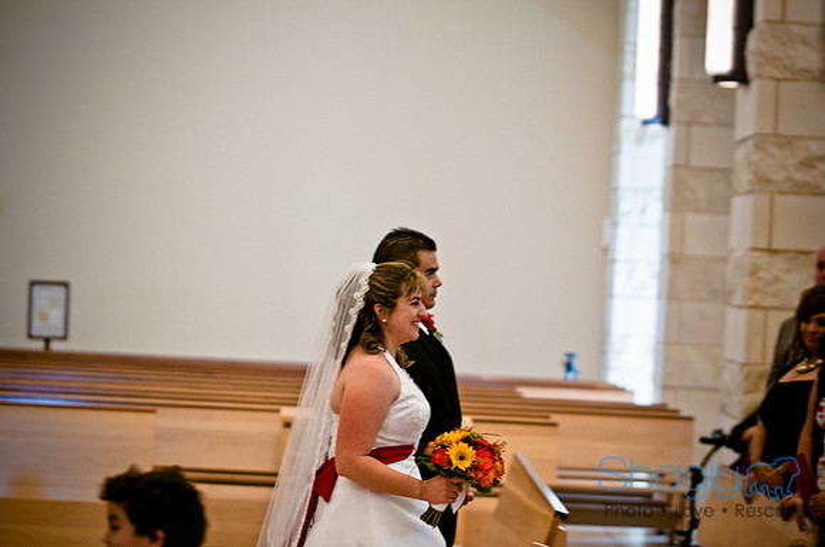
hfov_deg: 14.9
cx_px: 412
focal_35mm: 138
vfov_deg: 9.9
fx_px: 3158
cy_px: 274
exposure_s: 1/100
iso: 400
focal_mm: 92
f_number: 2.8
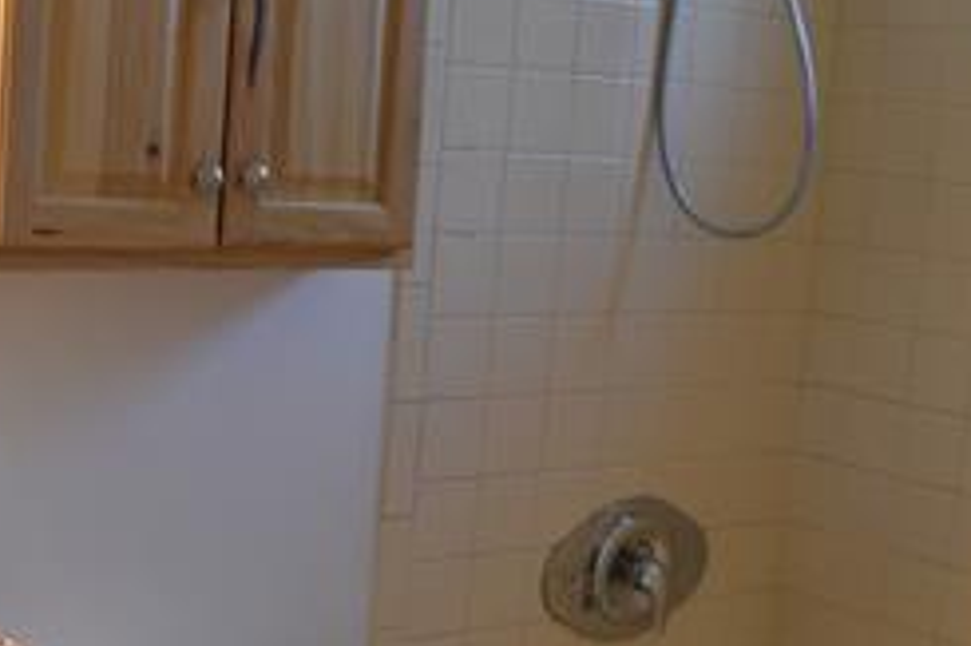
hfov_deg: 21.3
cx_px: 127
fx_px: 2534
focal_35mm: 94
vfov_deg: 14.5
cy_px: 487
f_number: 4
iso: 400
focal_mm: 24
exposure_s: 1/60
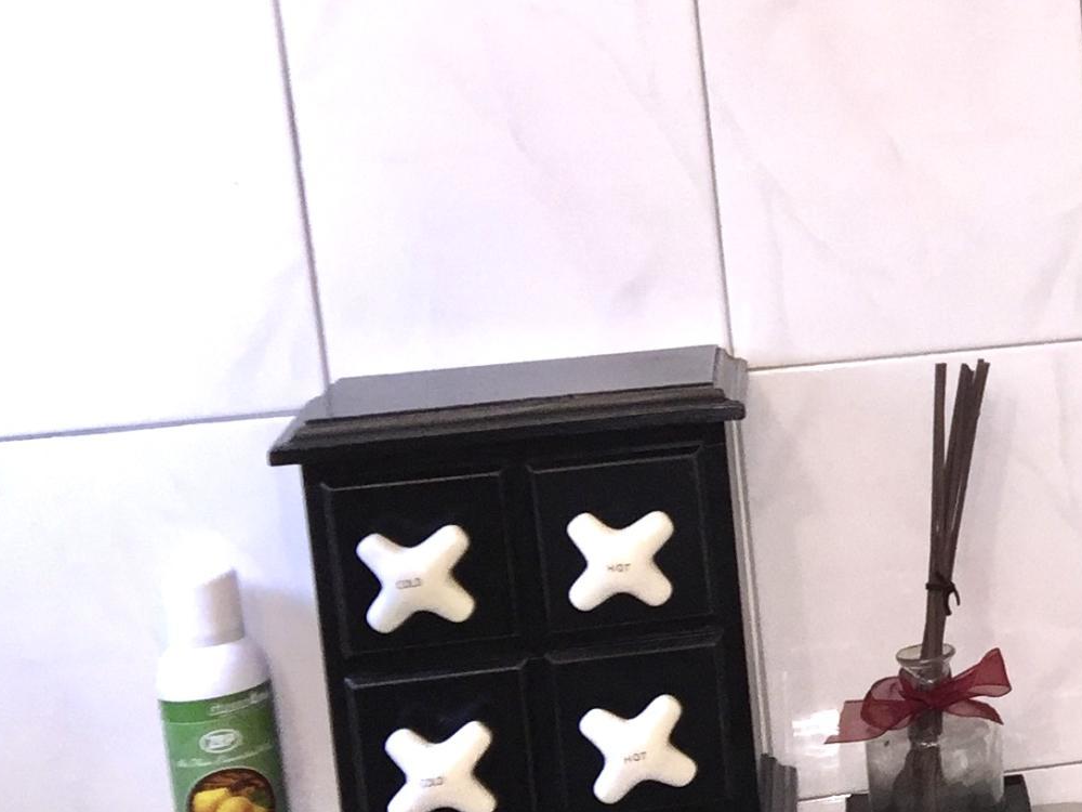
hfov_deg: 19.9
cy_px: 316
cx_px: 1559
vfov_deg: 17.0
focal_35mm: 87
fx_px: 2719
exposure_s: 1/30
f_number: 2.2
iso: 50
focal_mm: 4.15
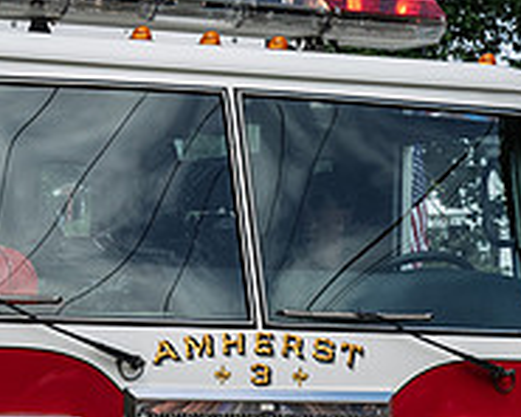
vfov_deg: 8.0
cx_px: 43
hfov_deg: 10.0
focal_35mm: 193
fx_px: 2976
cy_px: 315
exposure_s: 1/1250
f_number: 6.3
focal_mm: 48
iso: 500
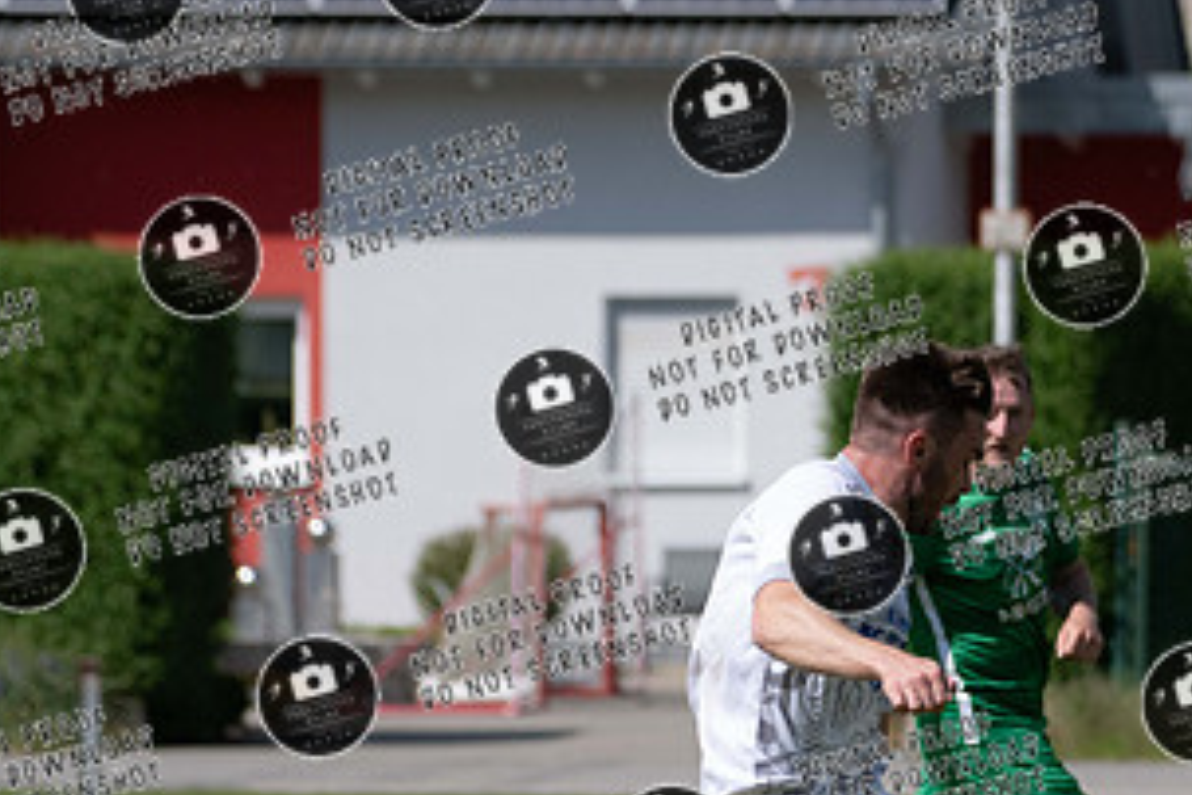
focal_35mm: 402
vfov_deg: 3.4
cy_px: 744
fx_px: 13310
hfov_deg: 5.1
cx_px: 966
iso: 1250
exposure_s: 1/8000
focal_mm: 200
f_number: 5.6
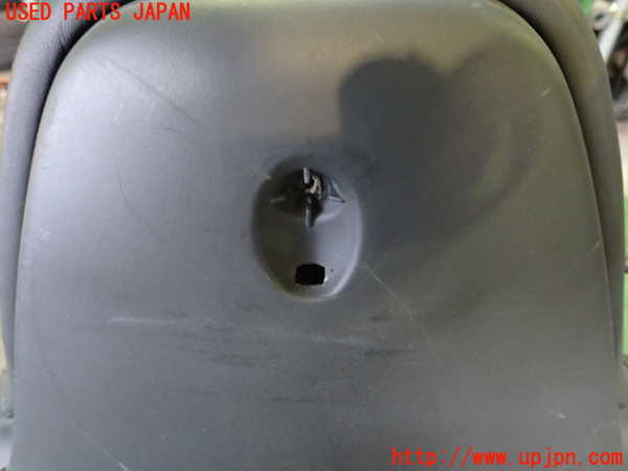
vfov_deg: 54.9
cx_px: 314
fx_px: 454
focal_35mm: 25
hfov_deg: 69.4
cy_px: 236
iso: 800
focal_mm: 4.5
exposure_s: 1/25
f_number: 2
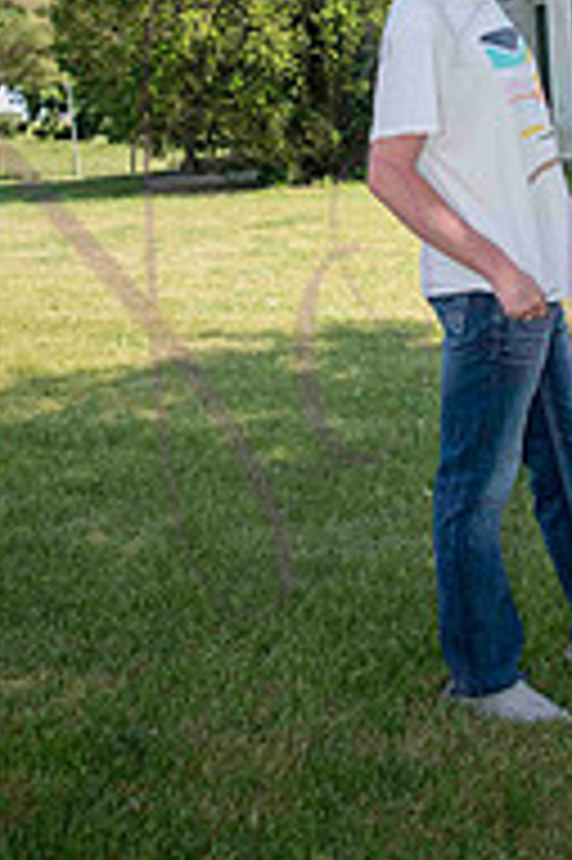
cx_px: 477
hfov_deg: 20.3
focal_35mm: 66
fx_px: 1576
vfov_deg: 28.9
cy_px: 27
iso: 500
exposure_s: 1/640
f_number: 5.6
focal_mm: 28
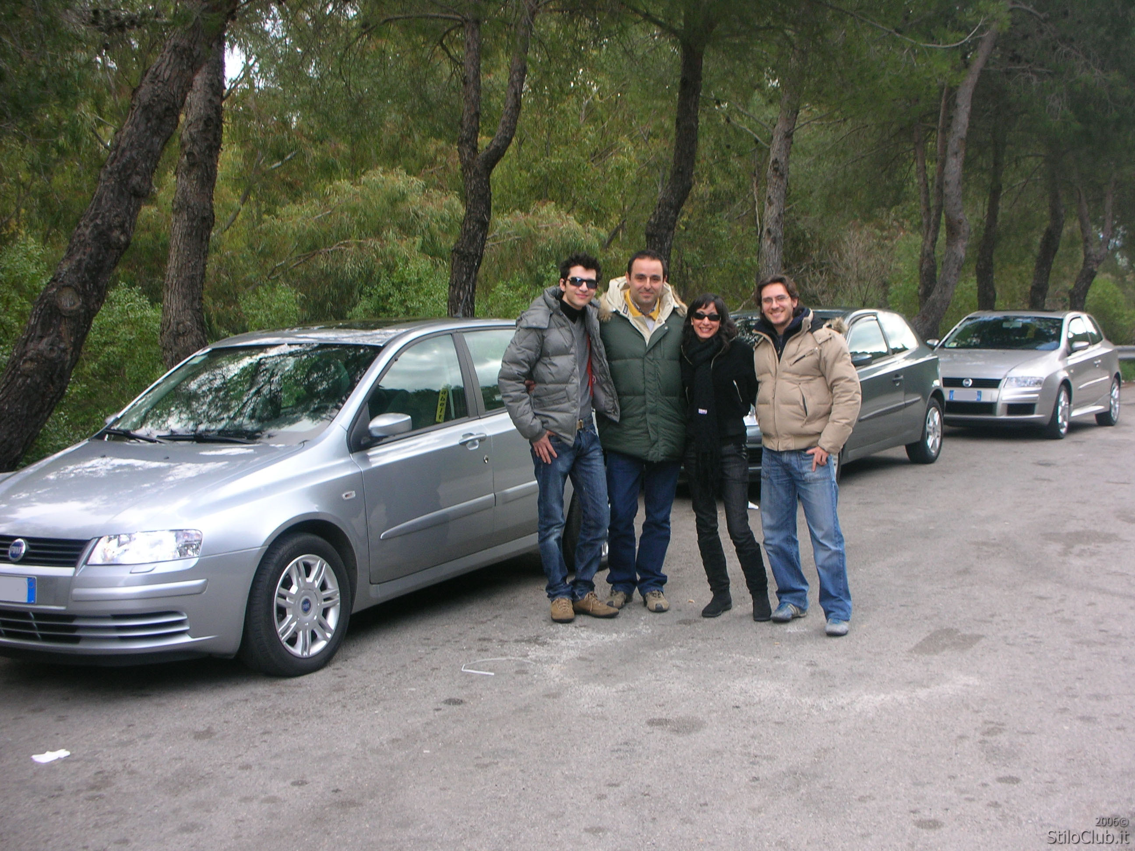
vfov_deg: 31.5
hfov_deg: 41.2
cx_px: 568
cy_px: 426
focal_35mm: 46
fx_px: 1508
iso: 50
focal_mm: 7.7
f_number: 3.5
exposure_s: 1/87.2
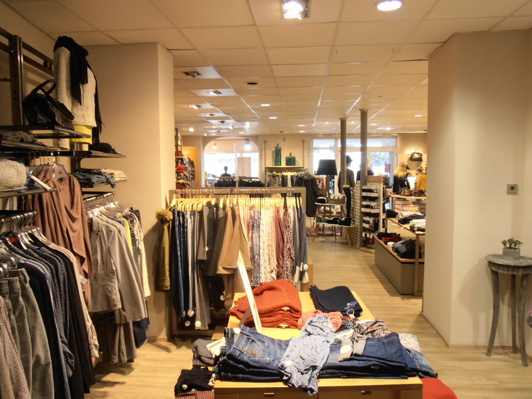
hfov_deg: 60.0
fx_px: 461
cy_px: 200
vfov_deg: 46.8
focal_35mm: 30
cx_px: 266
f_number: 3.5
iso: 125
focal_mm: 5.25
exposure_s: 1/8
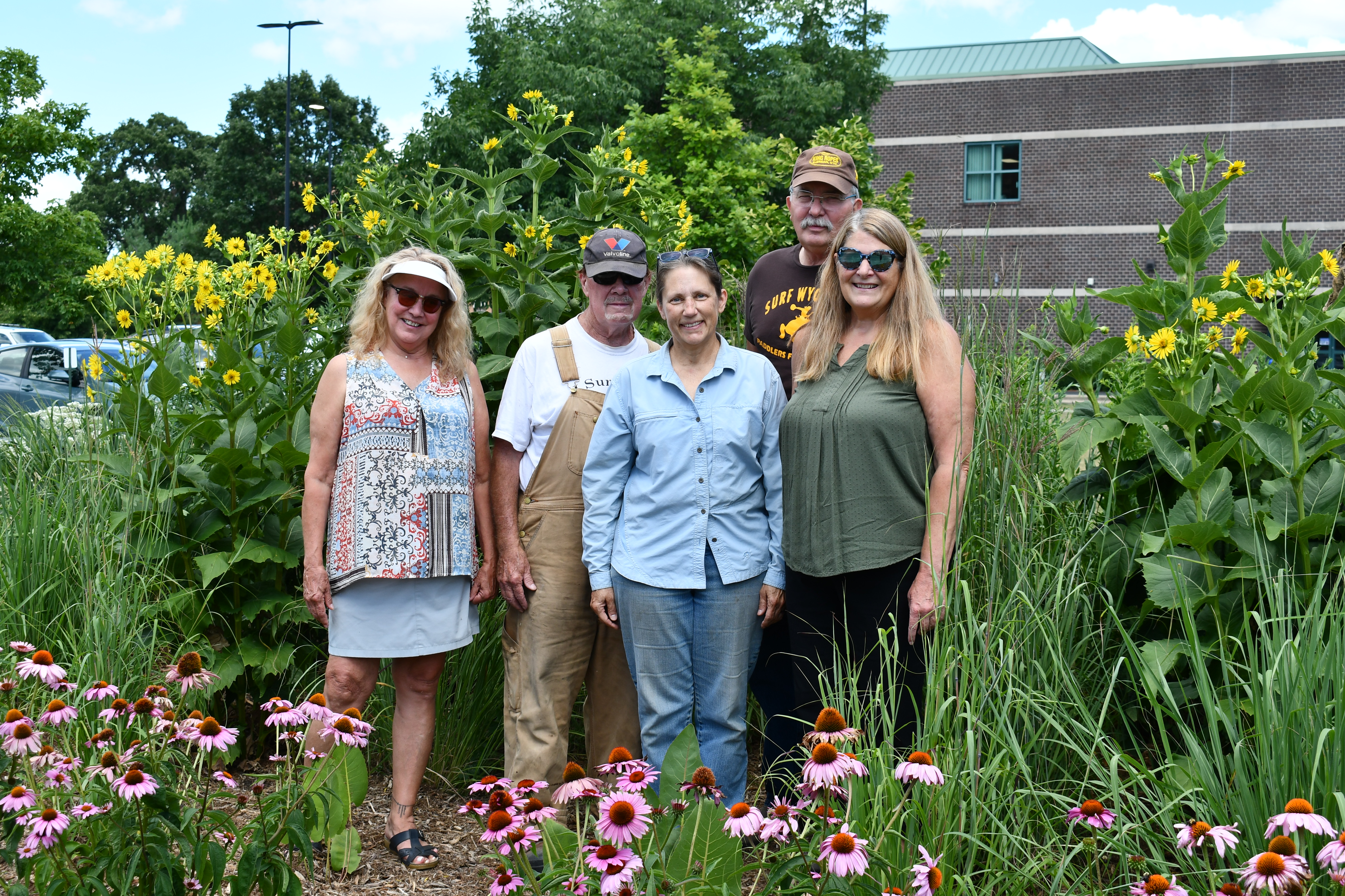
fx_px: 1943
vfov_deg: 26.0
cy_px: 448
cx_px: 672
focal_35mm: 52
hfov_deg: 38.2
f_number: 8
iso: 200
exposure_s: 1/250
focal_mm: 35
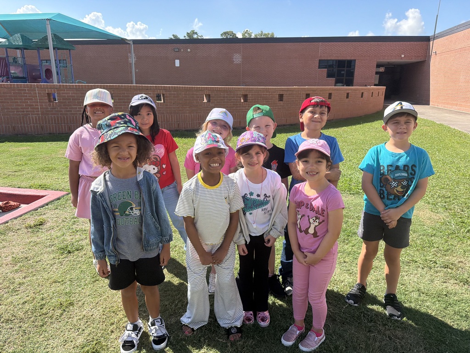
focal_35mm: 24
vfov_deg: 56.8
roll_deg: -1.8
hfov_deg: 71.6
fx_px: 326
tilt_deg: -15.6
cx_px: 235
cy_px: 176
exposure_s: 1/10309
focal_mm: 6.76
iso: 400
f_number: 1.78
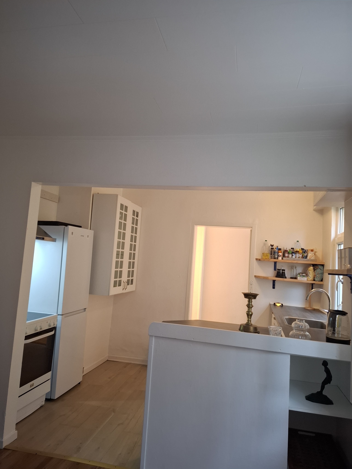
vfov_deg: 73.9
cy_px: 234
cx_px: 176
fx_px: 312
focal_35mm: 23
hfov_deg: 58.9
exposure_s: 1/33
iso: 250
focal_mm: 5.54
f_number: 1.8
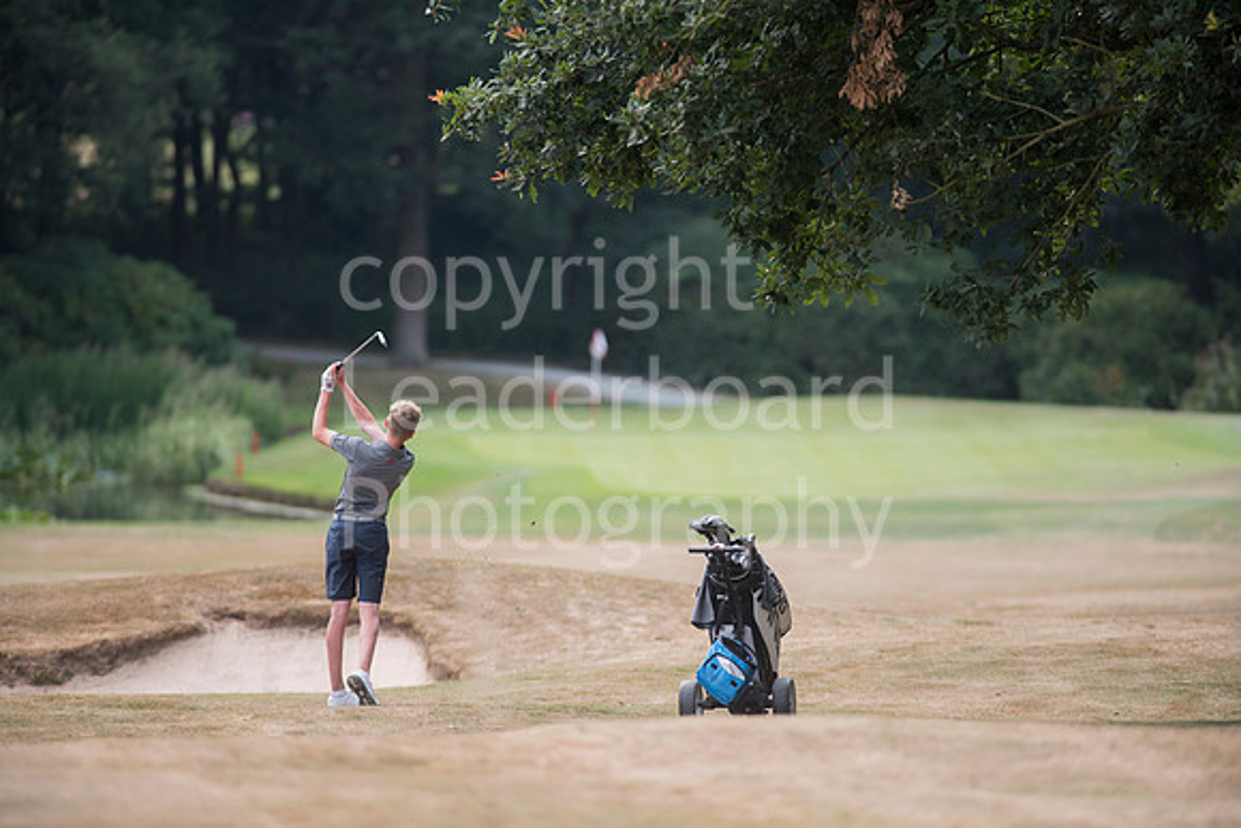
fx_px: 10344
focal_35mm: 300
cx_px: 620
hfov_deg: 6.9
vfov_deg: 4.6
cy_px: 414
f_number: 4
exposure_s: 1/1600
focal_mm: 300
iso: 400
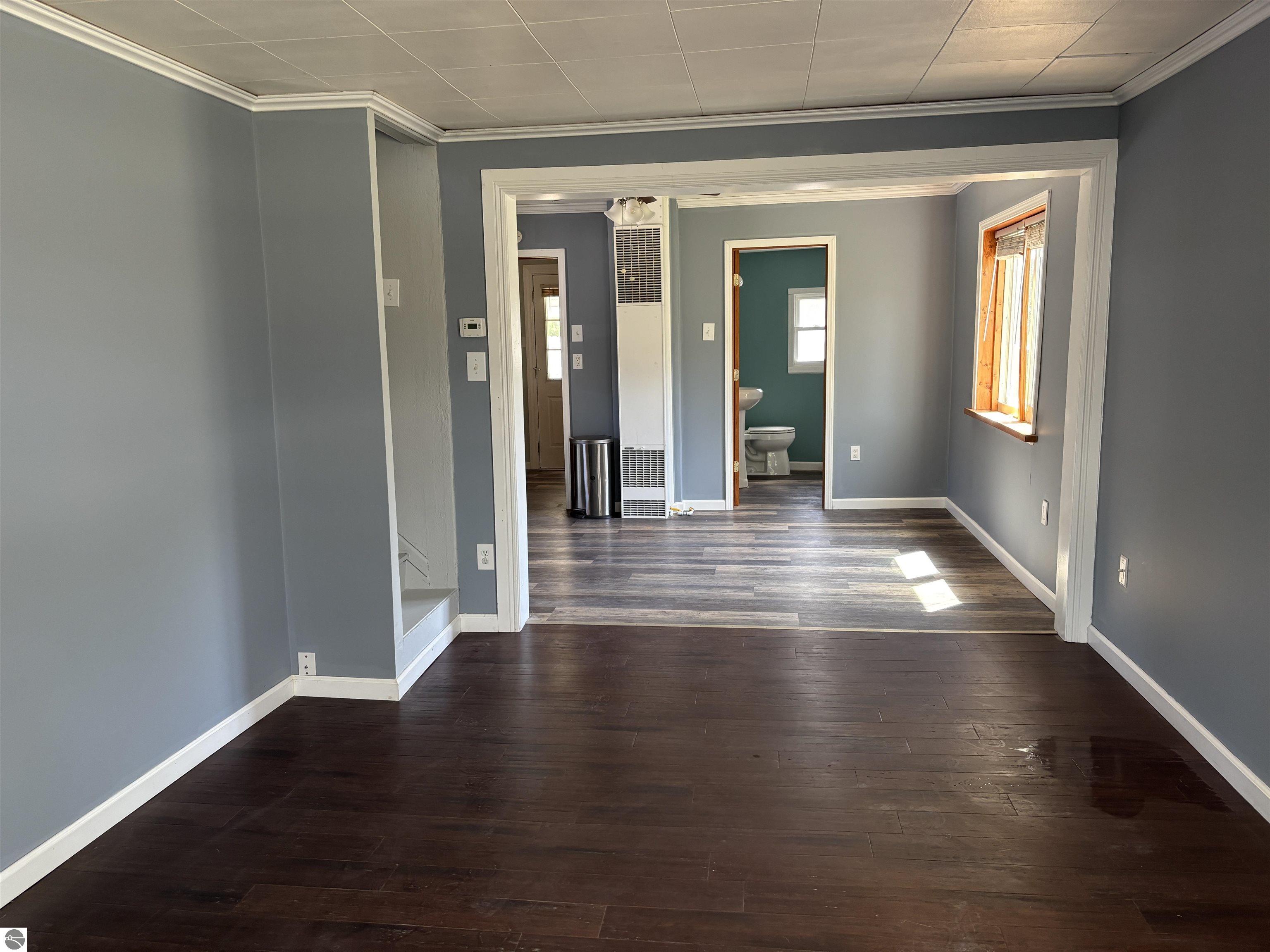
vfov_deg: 53.1
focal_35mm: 26
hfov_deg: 67.3
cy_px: 476
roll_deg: +1.2
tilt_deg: -7.6
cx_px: 635
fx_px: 954
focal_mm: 5.96
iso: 125
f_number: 1.6
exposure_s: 1/78
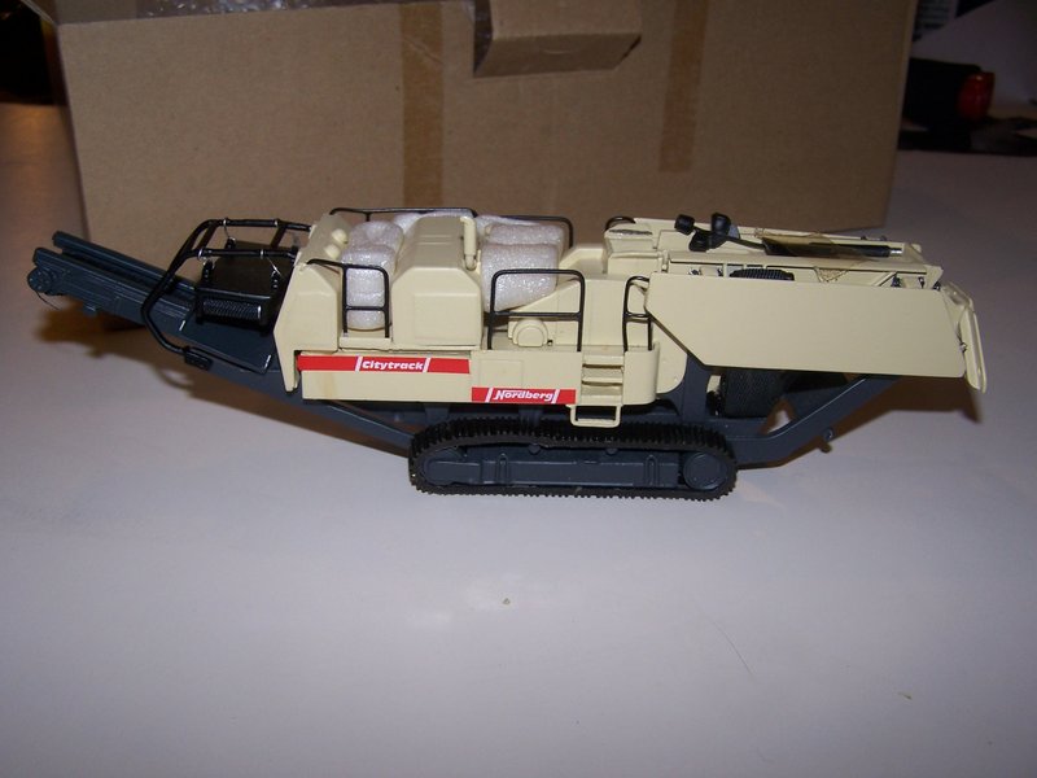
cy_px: 389
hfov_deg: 49.0
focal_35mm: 38
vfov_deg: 37.7
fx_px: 1138
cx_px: 518
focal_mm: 6.3
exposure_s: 1/60
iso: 80
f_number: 2.8
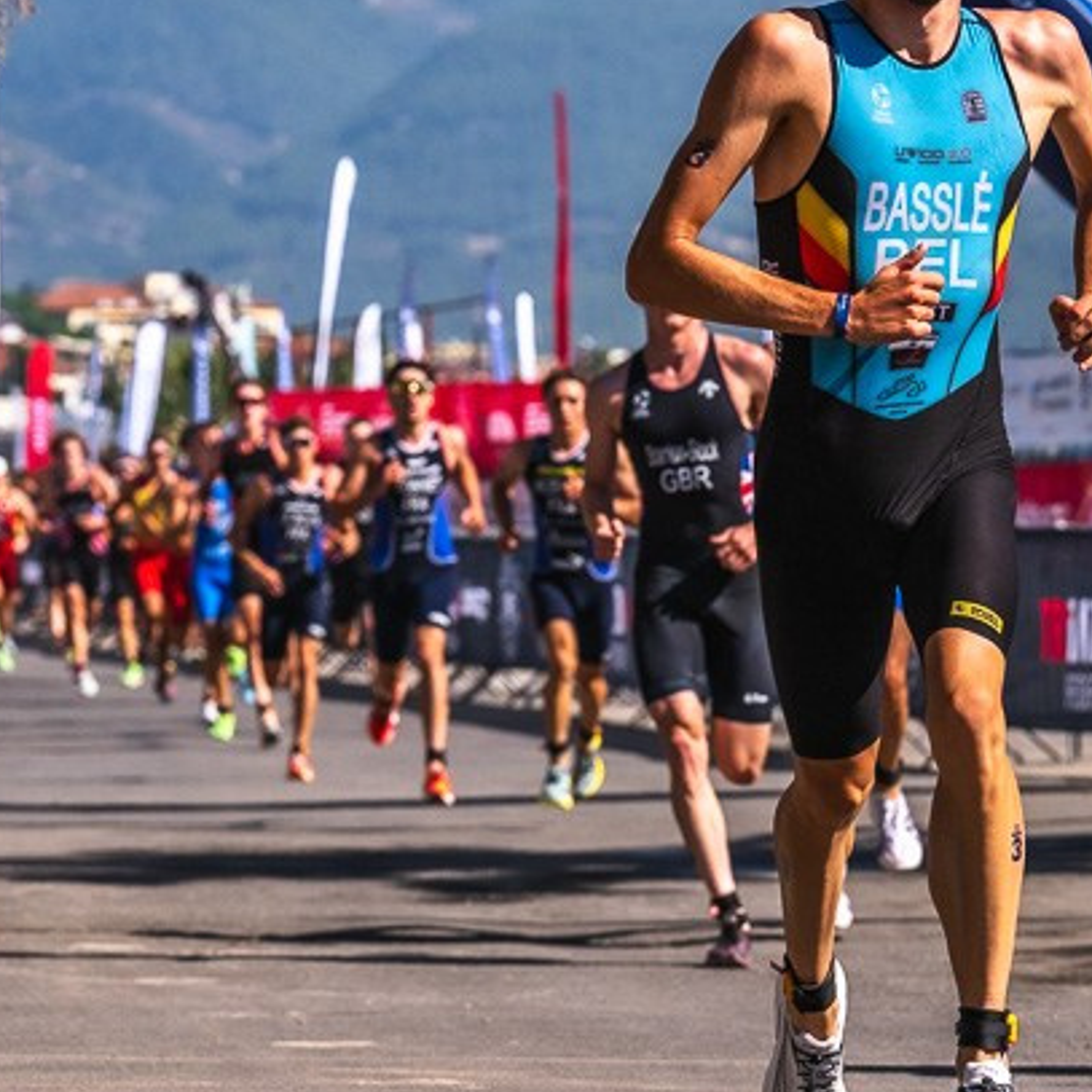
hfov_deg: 6.5
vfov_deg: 6.5
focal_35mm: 270
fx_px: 9636
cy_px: 570
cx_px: 907
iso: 250
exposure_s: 1/4000
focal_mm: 101
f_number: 5
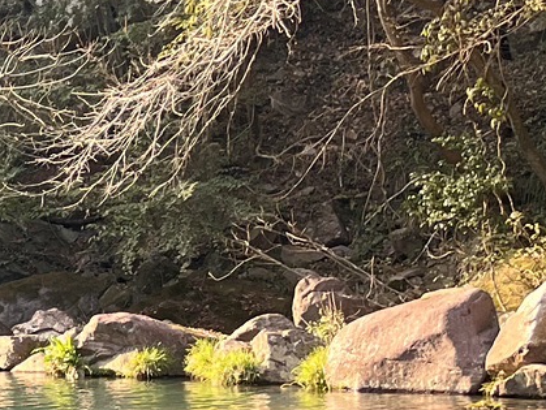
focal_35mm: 124
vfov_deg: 11.9
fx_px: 1958
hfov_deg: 13.6
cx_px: -537
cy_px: 321
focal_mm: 5.1
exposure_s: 1/237
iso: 50
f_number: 1.6
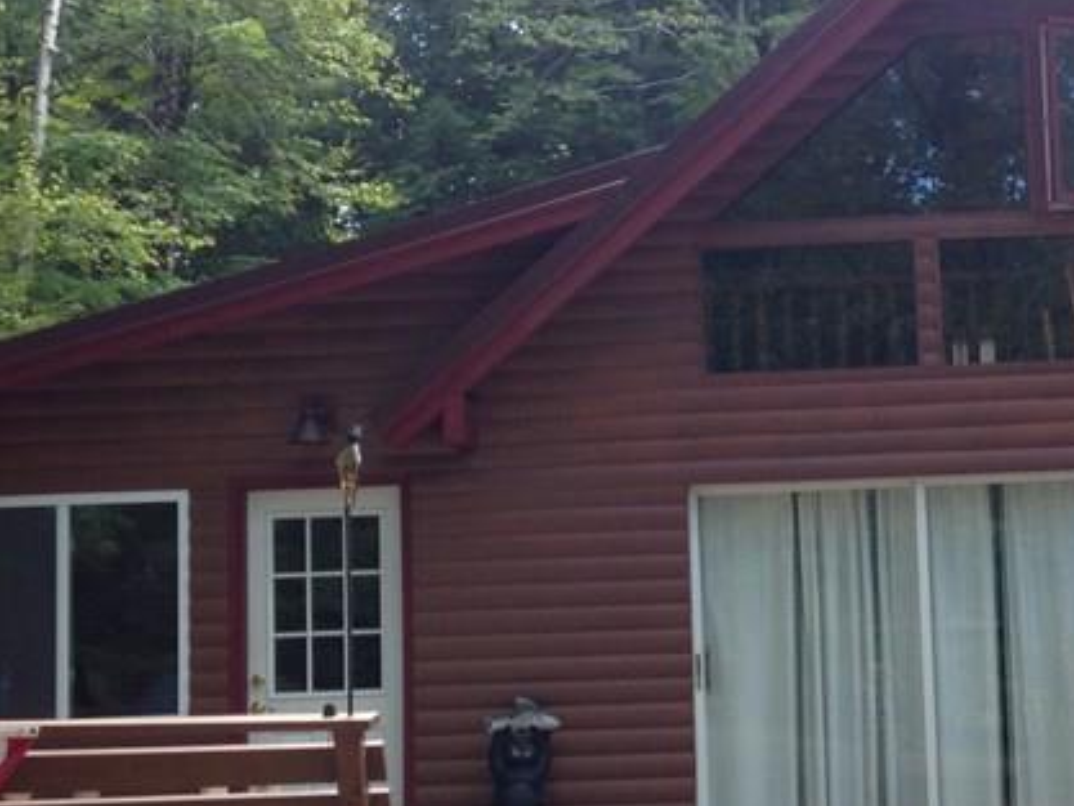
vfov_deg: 18.2
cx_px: 904
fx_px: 2514
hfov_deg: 23.6
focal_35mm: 81
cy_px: 469
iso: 50
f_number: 2.4
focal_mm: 4.12
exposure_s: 1/148
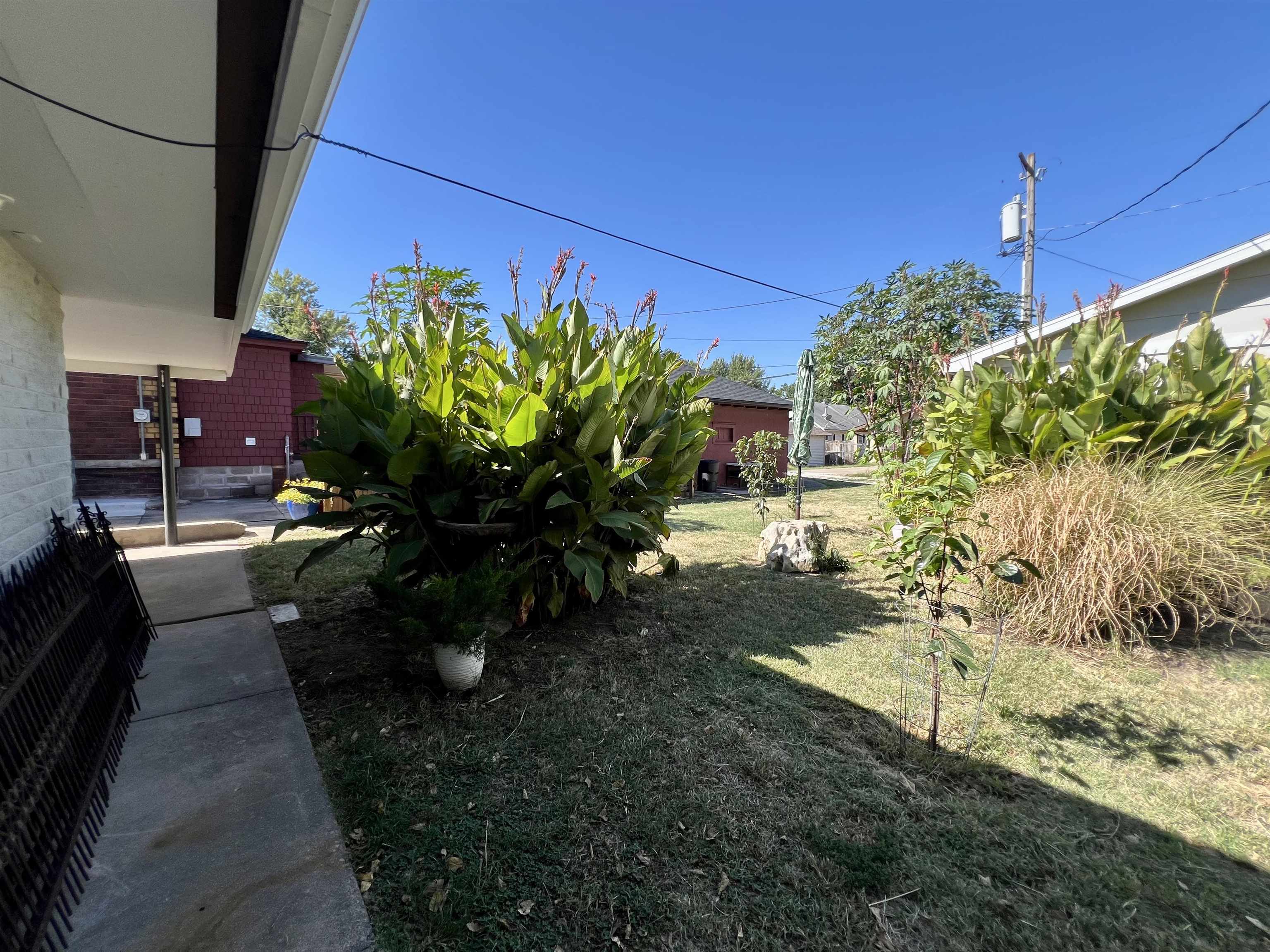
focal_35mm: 13
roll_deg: -0.6
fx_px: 477
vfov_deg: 89.9
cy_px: 476
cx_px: 635
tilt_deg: -3.9
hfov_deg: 106.2
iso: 32
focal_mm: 1.57
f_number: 1.8
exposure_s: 1/633
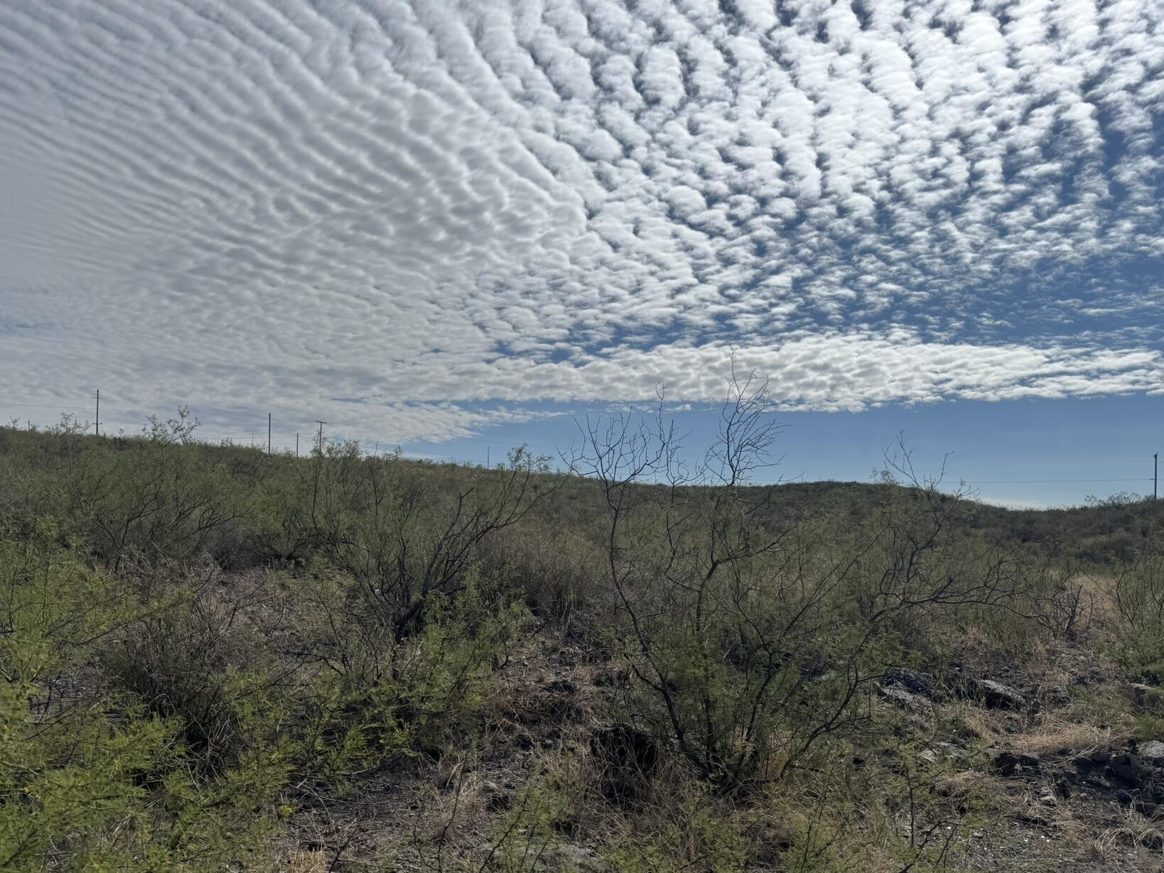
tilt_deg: +0.3
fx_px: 1009
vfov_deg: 46.5
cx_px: 637
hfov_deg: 59.8
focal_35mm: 30
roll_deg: -1.0
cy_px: 524
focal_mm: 6.76
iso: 64
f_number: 1.78
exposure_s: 1/15152
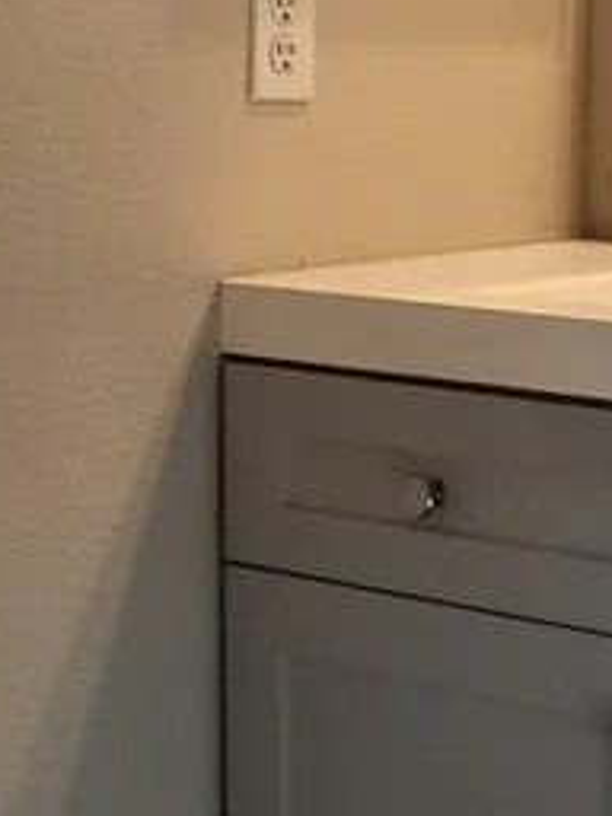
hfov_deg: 14.0
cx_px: 622
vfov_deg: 18.8
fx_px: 2452
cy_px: 280
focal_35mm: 104
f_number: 1.8
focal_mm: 4.25
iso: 100
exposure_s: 1/120
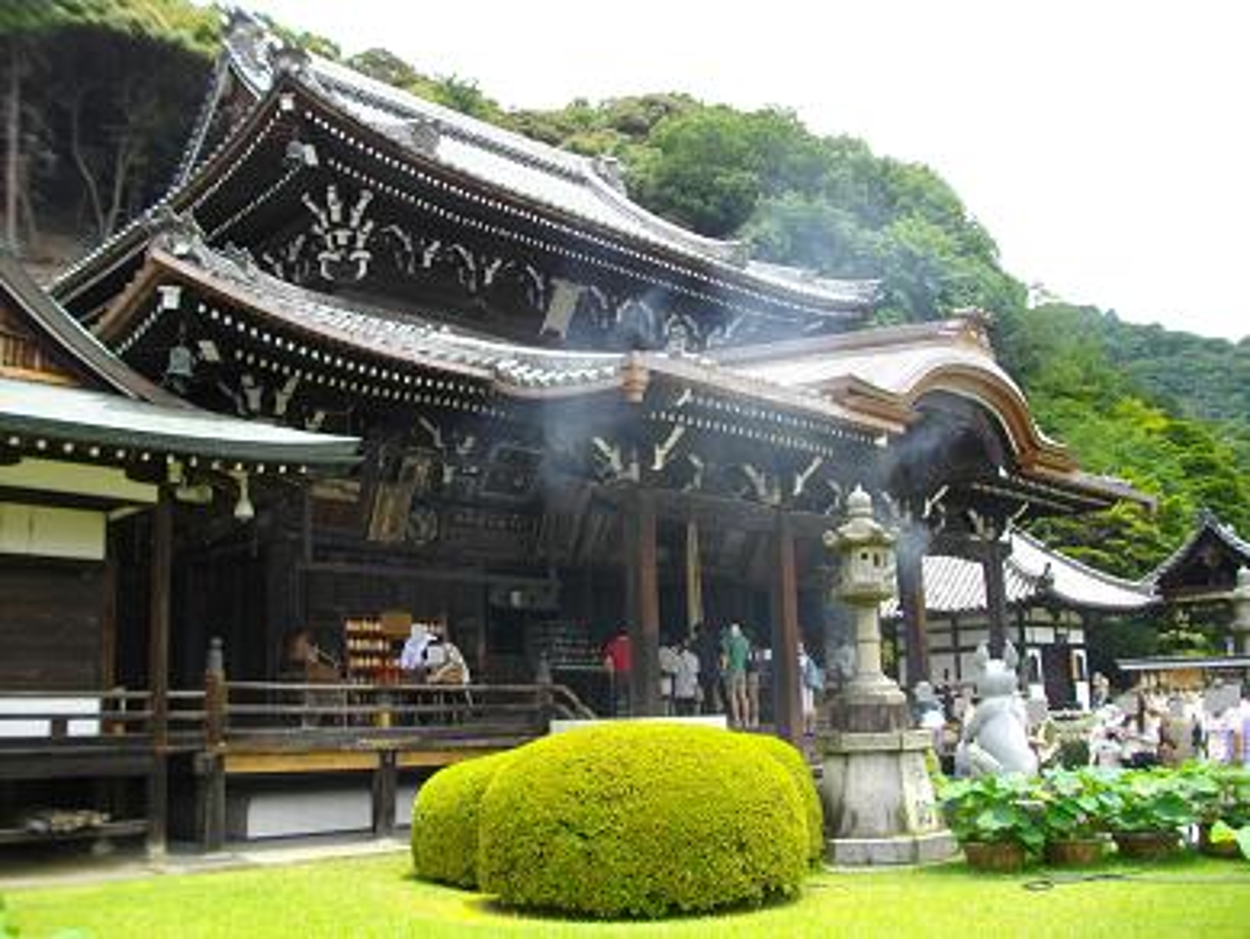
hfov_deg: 56.8
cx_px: 625
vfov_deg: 44.2
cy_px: 470
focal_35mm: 32
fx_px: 1156
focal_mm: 5.7
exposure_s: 1/400
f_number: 2.9
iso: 100
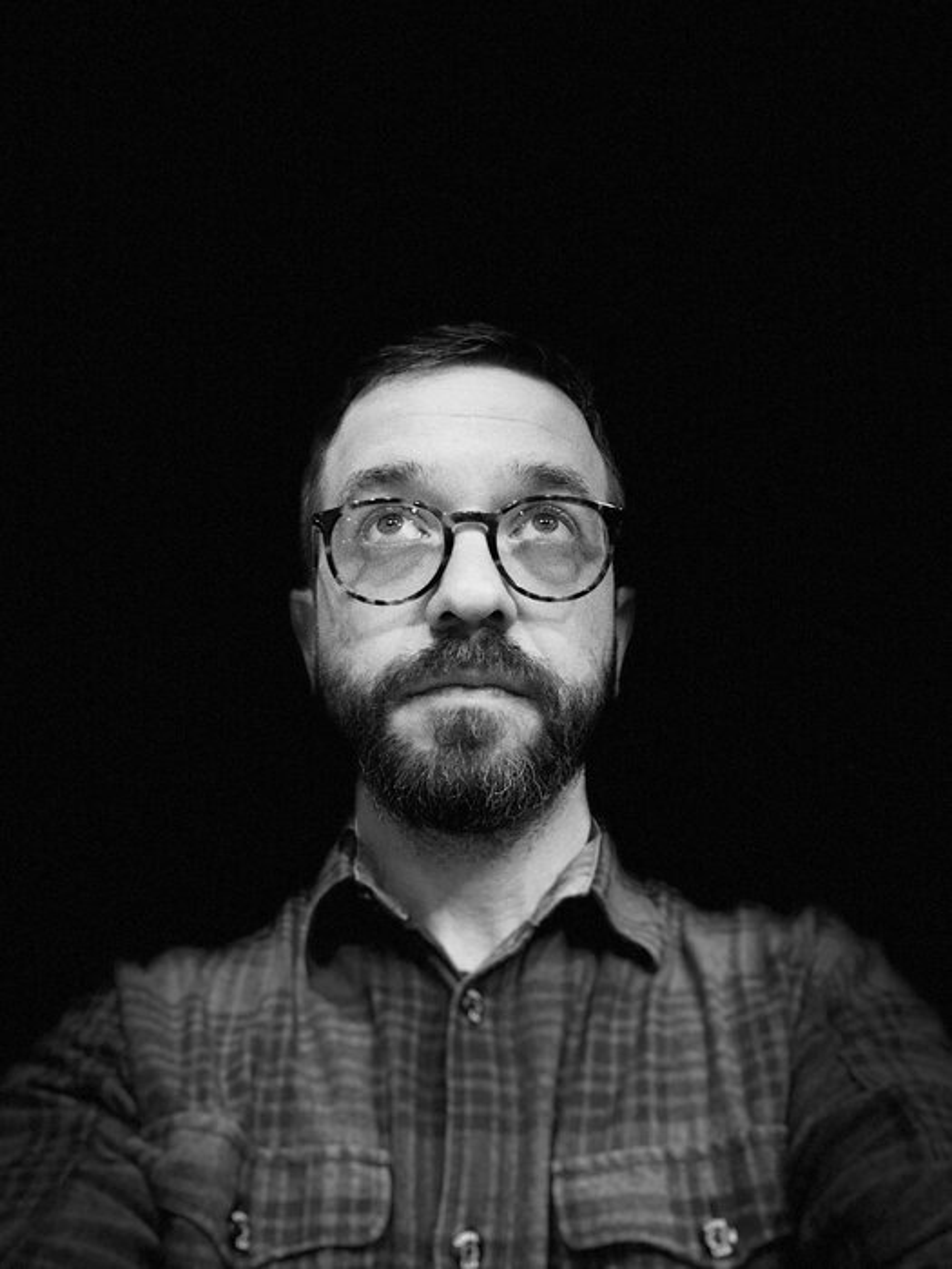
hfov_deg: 44.2
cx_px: 476
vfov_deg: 56.8
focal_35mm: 32
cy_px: 634
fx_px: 1173
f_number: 2.2
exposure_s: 1/60
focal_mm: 2.87
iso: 250
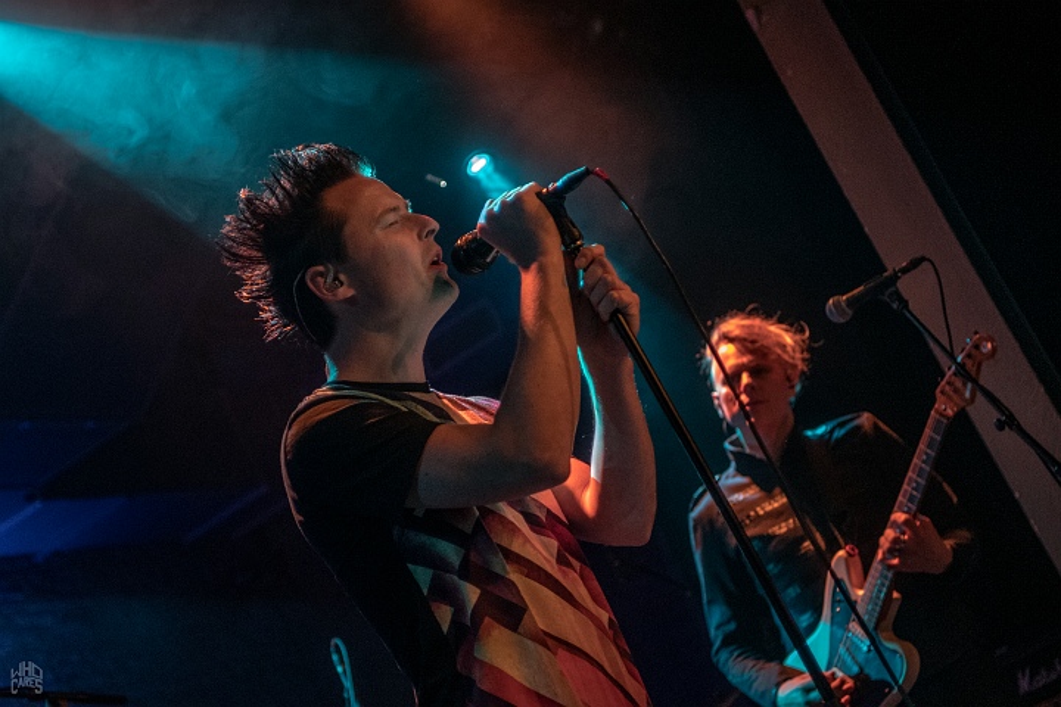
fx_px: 2210
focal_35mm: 75
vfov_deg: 18.2
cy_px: 354
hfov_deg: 27.0
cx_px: 530
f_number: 2.8
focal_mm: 50
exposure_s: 1/100
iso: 3200
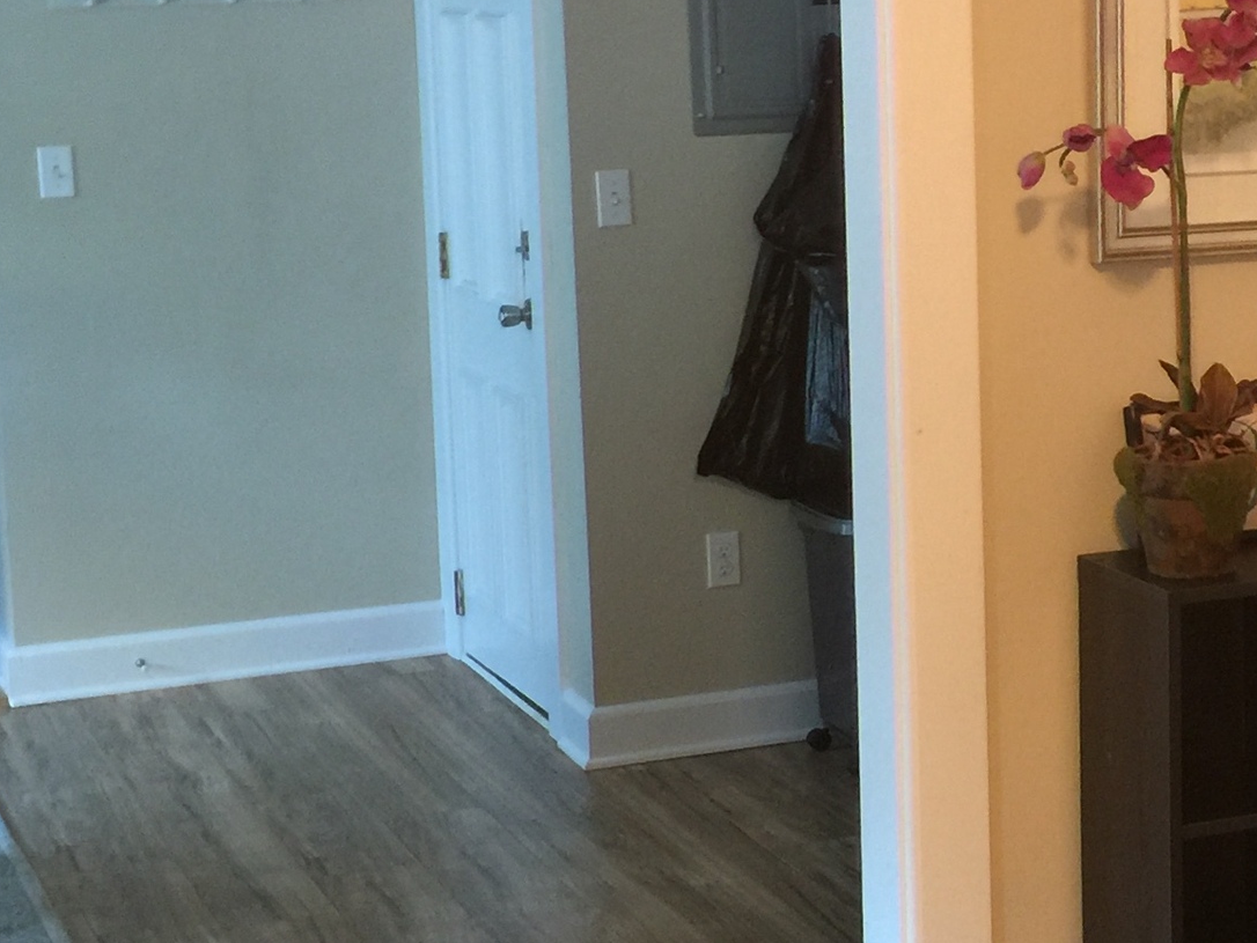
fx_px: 2978
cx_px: 1175
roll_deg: -0.7
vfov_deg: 18.0
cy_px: 364
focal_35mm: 82
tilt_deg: -8.3
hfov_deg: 23.1
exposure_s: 1/4
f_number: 2.2
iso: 64
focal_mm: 4.15
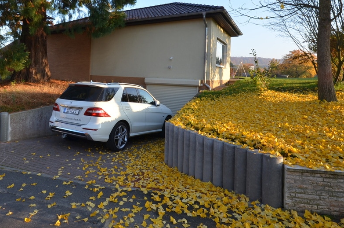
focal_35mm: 23
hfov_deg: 73.6
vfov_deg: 53.4
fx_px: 219
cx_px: 111
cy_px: 70
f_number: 13
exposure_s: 1/50
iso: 250
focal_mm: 10
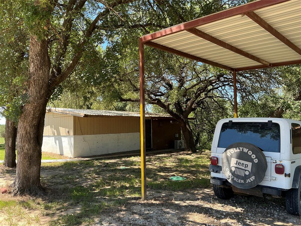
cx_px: 150
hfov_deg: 63.4
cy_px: 113
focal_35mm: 28
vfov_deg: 49.7
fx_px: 243
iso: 20
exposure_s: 1/223
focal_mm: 3
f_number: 1.8
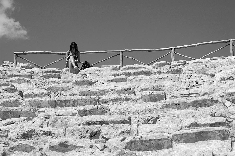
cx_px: 118
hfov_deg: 26.0
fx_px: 509
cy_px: 78
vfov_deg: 17.5
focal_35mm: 78
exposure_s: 1/400
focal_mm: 52
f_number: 10
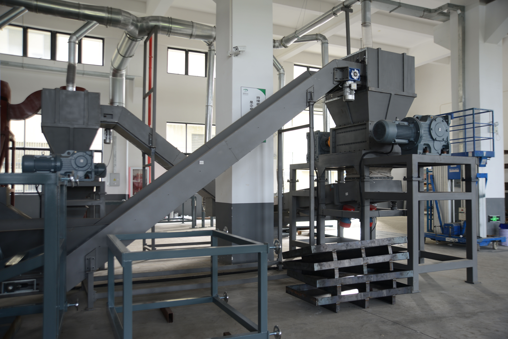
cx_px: 254
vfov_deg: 43.6
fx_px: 423
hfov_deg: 61.9
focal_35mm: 30
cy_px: 170
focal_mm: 30
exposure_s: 1/15
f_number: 3
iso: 100
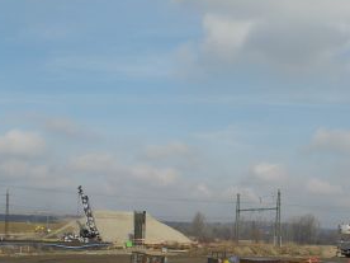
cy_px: 267
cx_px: 249
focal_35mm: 65
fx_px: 657
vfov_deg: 21.7
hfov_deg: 29.5
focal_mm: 6
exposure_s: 1/885
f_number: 5
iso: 100
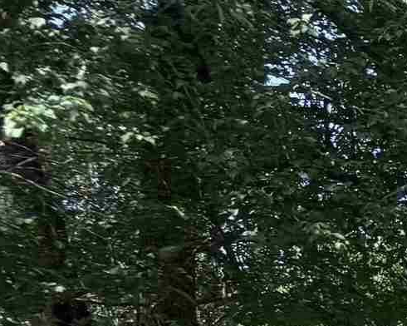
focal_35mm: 147
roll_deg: -0.2
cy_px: 917
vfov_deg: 8.9
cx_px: 1261
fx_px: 1771
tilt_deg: -8.5
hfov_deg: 9.7
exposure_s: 1/3145
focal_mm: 6.76
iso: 80
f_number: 1.78
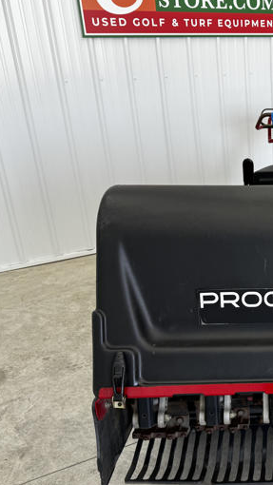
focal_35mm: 41
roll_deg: -1.4
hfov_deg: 26.7
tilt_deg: -26.6
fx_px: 527
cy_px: 280
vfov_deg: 49.2
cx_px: 301
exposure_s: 1/142
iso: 64
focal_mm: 6.76
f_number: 1.78
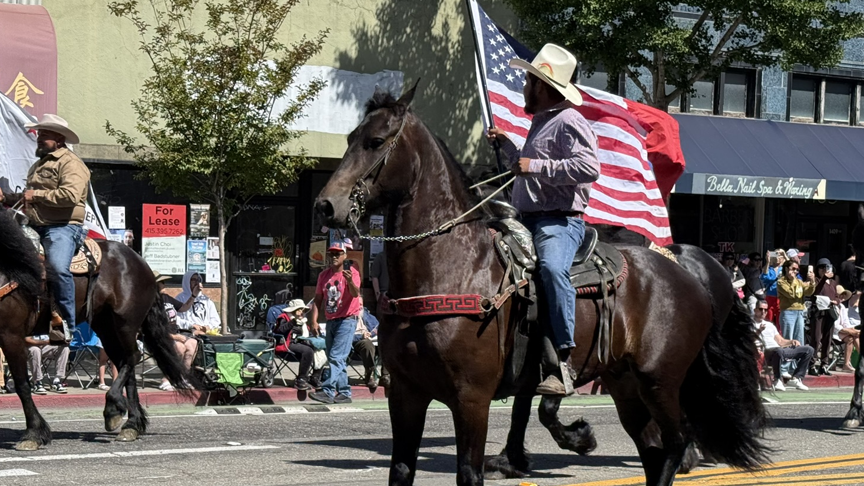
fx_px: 1672
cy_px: 328
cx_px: 436
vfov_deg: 16.5
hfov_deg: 29.0
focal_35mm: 73
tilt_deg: -3.0
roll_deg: -0.9
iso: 80
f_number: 1.78
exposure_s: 1/3534
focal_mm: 6.76
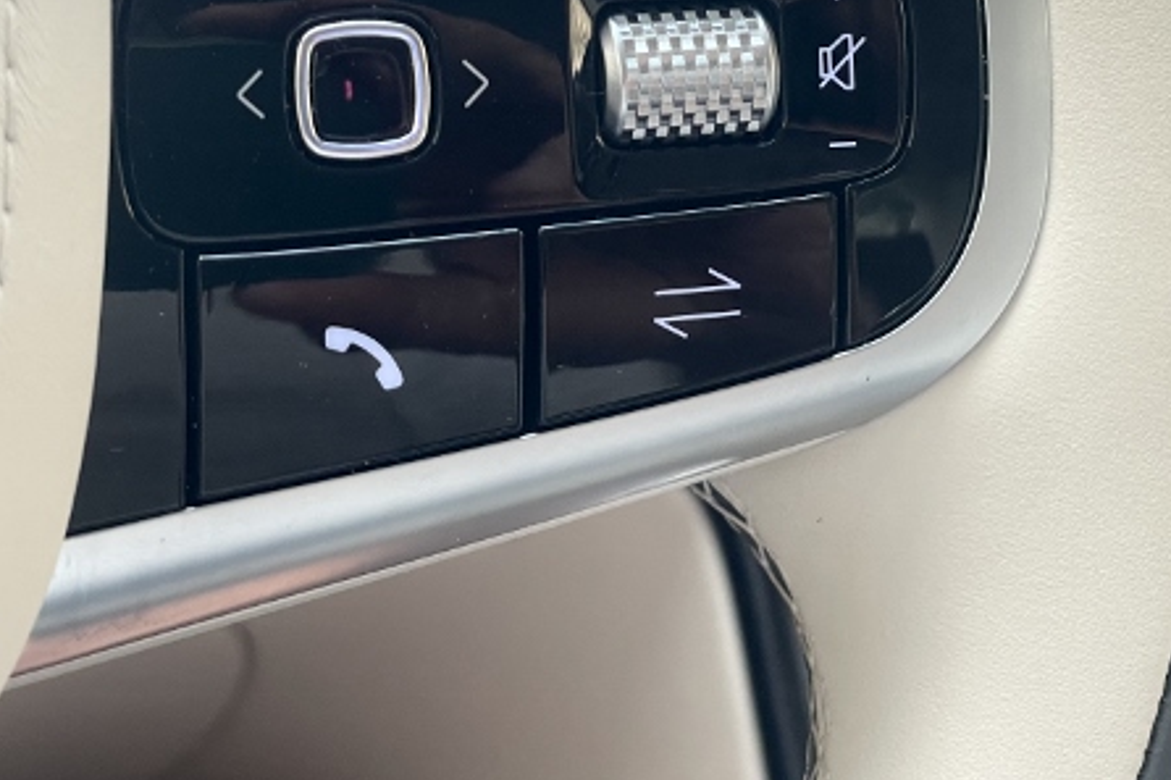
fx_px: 2601
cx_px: 738
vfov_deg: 16.9
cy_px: 164
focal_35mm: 80
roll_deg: -4.4
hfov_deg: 25.3
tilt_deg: -21.6
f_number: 2
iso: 125
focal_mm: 6
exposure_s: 1/99
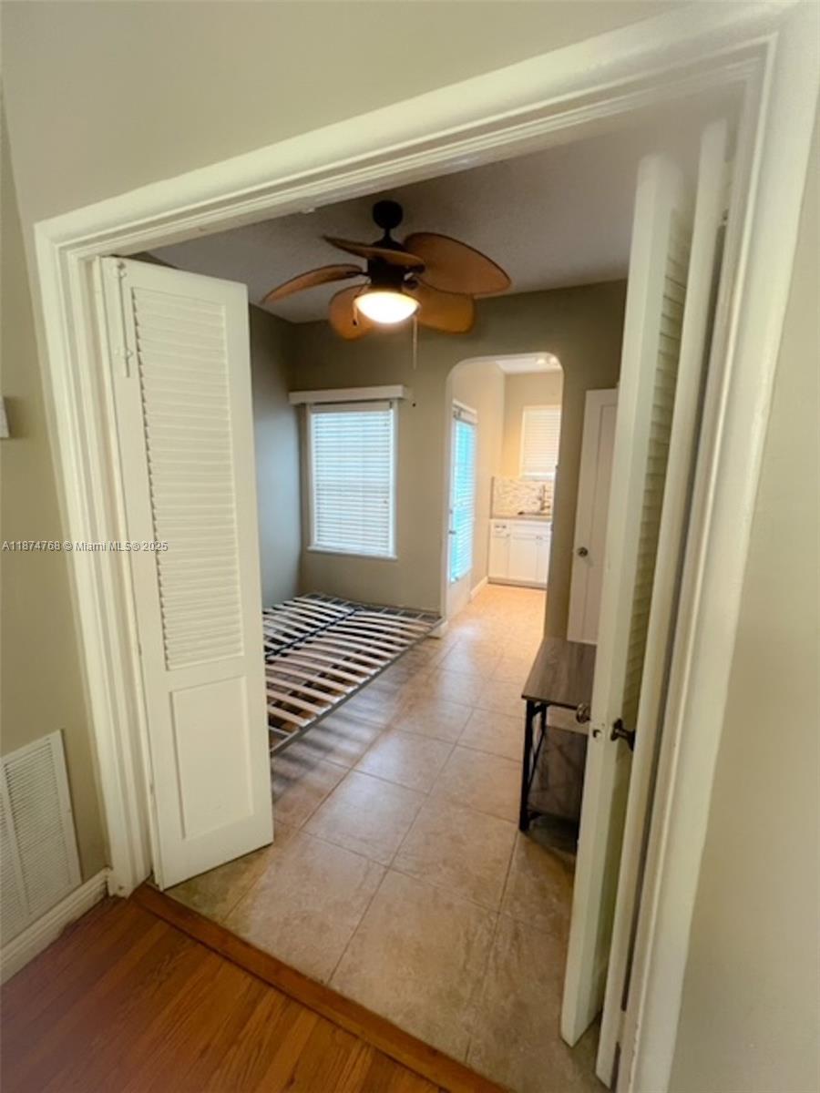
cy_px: 546
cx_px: 410
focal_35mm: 13
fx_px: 411
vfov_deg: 106.2
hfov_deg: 89.9
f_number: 1.8
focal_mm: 1.57
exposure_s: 1/60
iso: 160
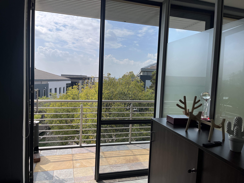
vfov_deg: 53.1
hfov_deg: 67.3
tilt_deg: -4.4
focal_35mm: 26
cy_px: 92
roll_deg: -0.6
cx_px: 122
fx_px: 183
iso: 50
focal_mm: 5.1
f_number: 1.6
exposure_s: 1/2967
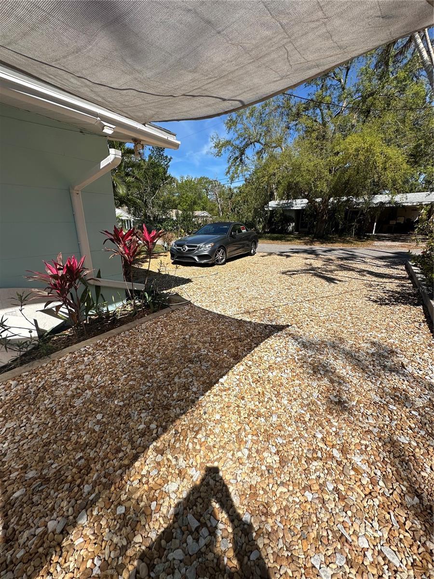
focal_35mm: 14
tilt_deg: -15.3
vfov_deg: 102.1
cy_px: 290
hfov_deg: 85.7
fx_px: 234
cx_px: 217
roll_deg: -1.5
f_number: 2.2
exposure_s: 1/2882
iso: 50
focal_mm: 2.22
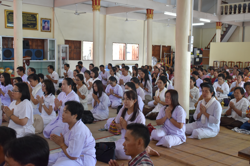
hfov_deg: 47.9
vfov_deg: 33.0
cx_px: 125
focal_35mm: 40
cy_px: 83
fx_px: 281
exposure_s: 1/60
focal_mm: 27
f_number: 4
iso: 1000
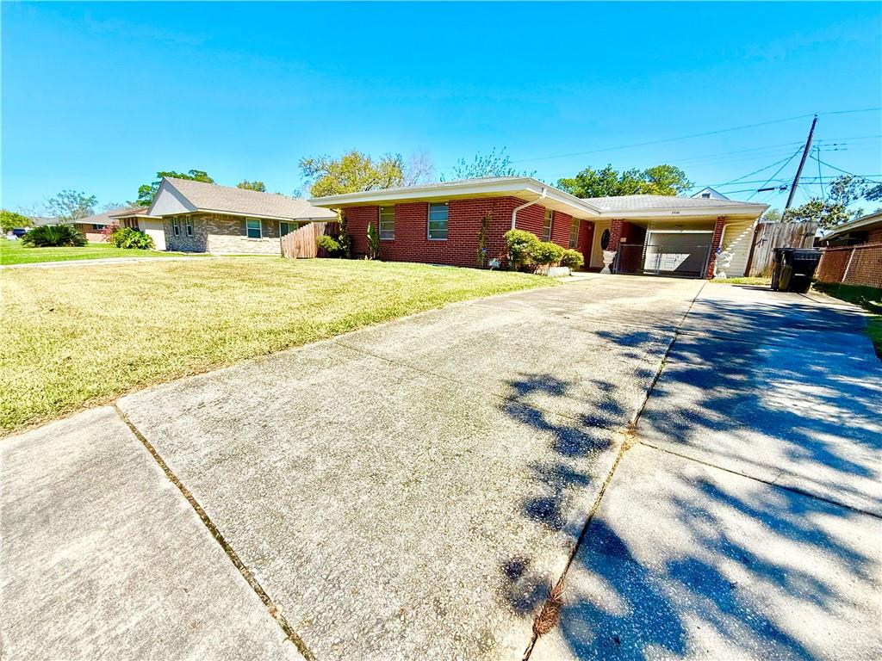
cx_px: 441
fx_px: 357
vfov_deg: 85.7
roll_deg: -2.7
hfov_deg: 102.1
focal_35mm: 14
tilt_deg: -11.7
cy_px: 330
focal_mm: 2.22
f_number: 2.2
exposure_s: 1/1795
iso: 50
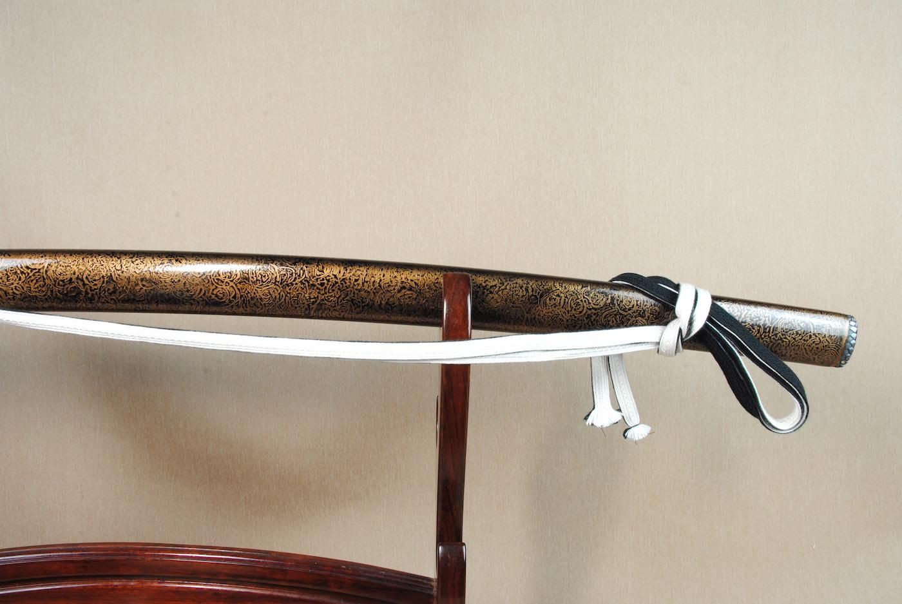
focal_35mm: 30
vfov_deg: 43.7
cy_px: 302
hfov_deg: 61.9
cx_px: 451
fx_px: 753
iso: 200
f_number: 11
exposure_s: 1/2
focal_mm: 20
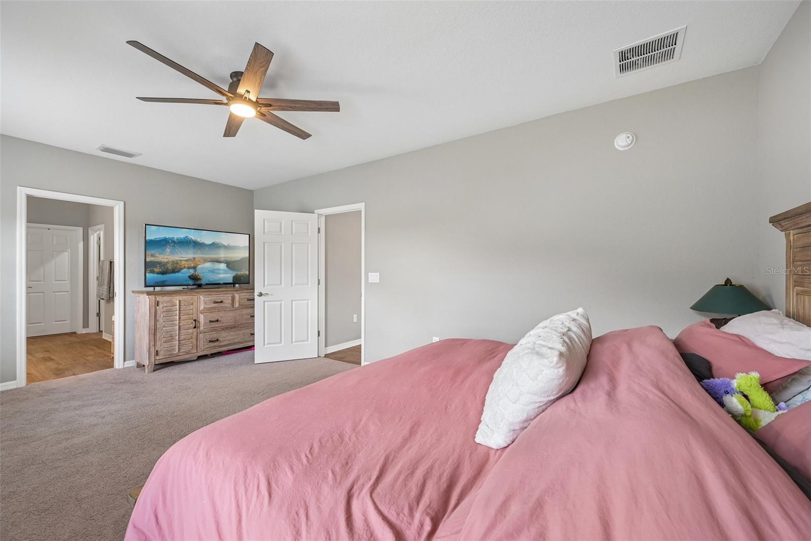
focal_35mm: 14
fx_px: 315
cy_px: 270
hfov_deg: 104.3
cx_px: 406
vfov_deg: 81.2
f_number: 8
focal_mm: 14
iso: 400
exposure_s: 1/15
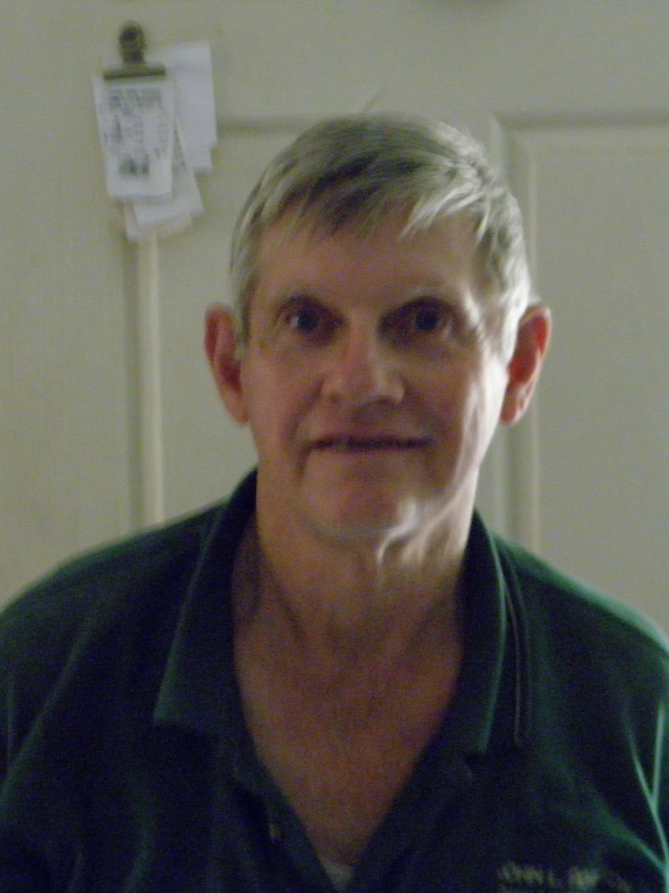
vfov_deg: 24.7
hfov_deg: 18.7
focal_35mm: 79
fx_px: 2036
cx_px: 305
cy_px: 447
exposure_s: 1/8
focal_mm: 10.6
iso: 800
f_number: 4.1
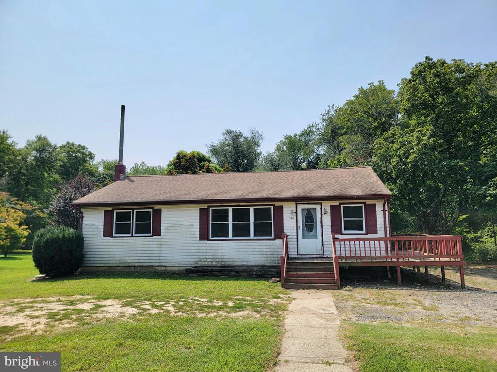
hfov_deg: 71.6
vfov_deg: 56.8
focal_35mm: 24
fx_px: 345
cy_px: 186
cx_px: 248
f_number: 1.8
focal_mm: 6.7
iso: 16
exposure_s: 1/1111
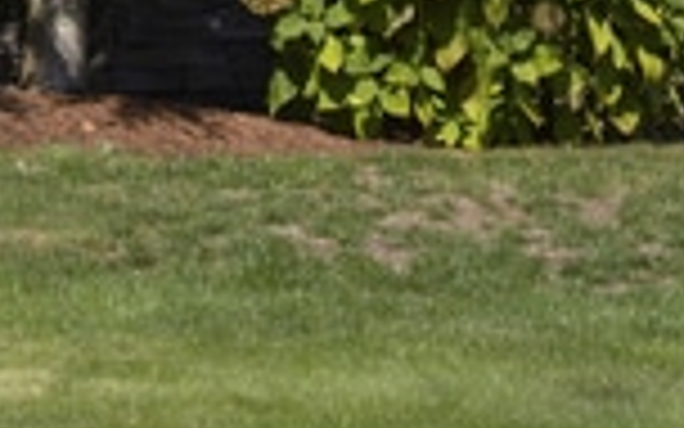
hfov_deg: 6.3
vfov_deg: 4.0
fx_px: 6002
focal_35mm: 322
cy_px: -782
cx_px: -896
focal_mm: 48
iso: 80
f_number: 7.1
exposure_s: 1/200
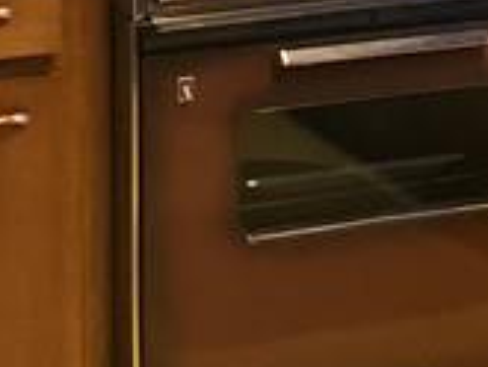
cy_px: -272
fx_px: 2455
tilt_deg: -4.6
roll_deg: +1.4
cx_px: 299
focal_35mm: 174
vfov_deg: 8.3
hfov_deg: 11.3
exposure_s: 1/15
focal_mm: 3.99
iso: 64
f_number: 1.8
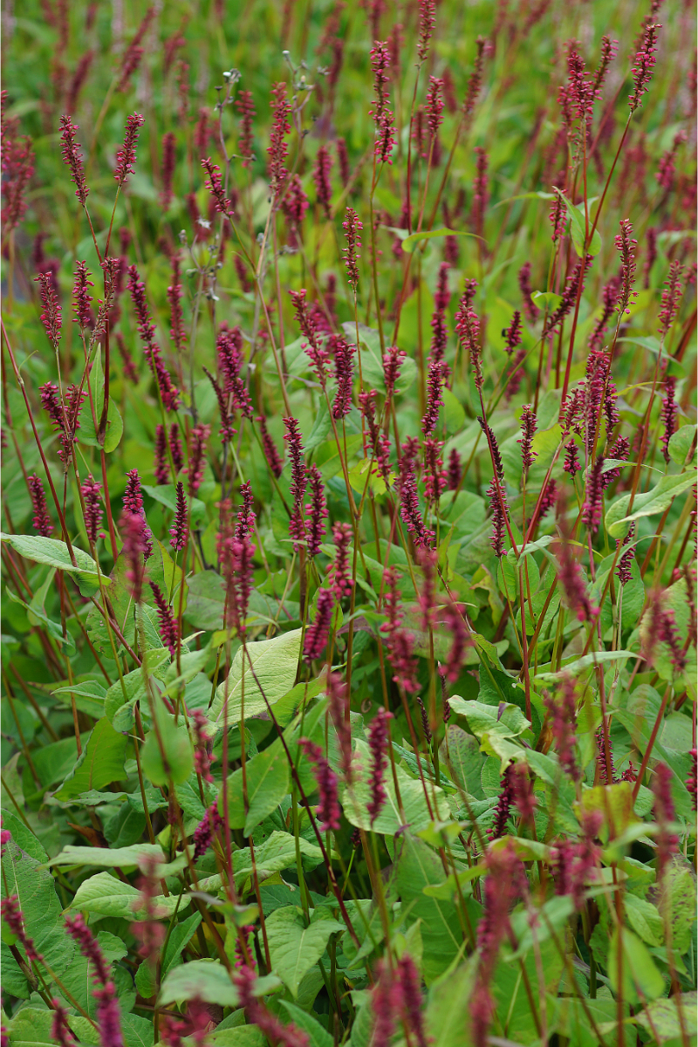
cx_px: 349
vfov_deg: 13.7
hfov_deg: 9.1
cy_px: 524
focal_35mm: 150
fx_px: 4362
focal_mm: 100
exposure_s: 1/160
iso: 100
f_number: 4.5
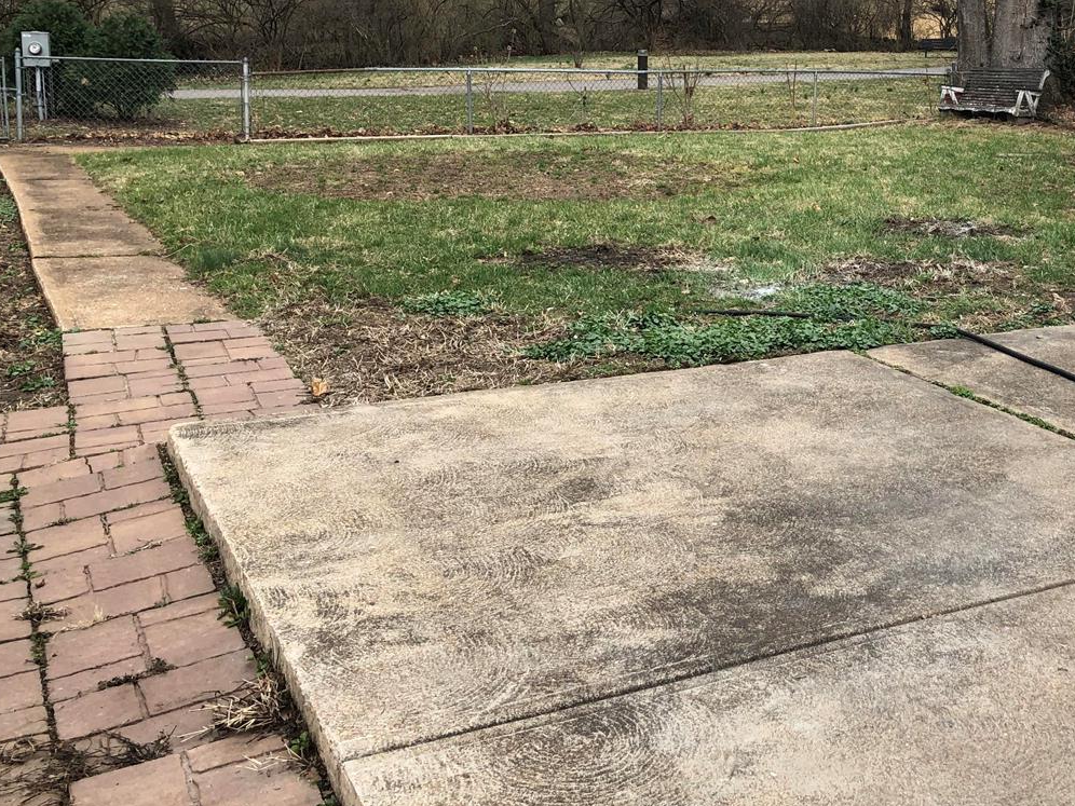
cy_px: 232
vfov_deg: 31.8
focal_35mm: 45
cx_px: 854
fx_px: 1397
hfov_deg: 40.4
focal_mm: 4
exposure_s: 1/510
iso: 20
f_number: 1.8
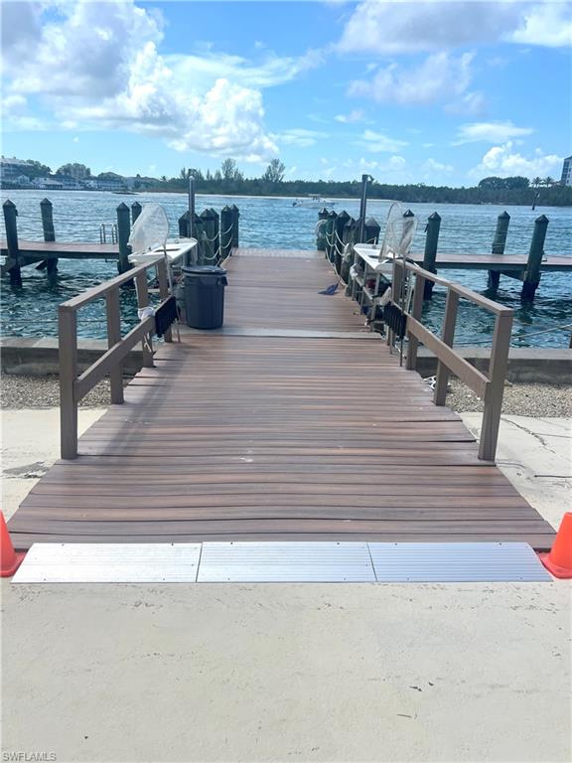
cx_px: 286
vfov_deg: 67.3
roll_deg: -1.7
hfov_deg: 53.1
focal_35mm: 26
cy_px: 382
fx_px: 573
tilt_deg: -17.5
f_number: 1.5
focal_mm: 5.7
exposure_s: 1/4831
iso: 50
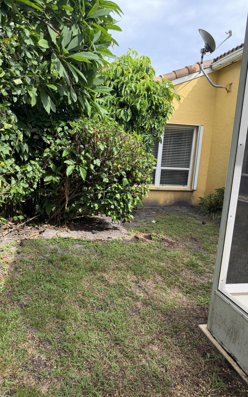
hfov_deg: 47.4
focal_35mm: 26
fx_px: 281
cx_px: 105
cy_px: 201
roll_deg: -3.0
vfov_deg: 70.4
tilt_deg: -11.3
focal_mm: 6.76
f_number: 1.78
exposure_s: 1/1271
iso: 100
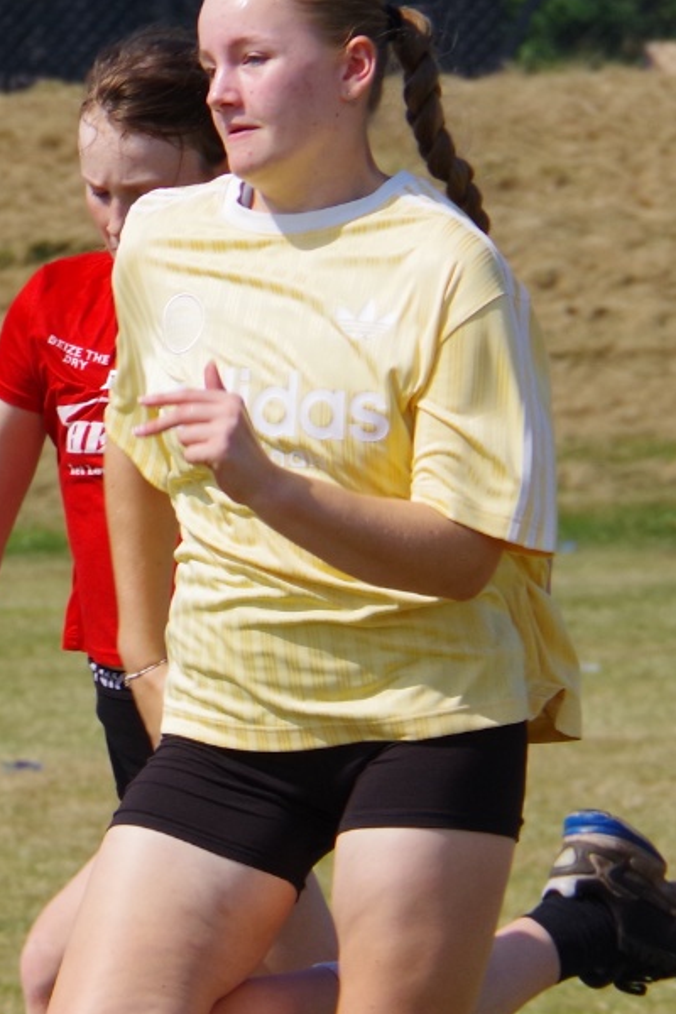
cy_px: 663
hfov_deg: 2.0
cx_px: -382
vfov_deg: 3.1
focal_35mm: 673
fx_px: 18955
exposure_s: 1/1000
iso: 400
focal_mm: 135
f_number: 8
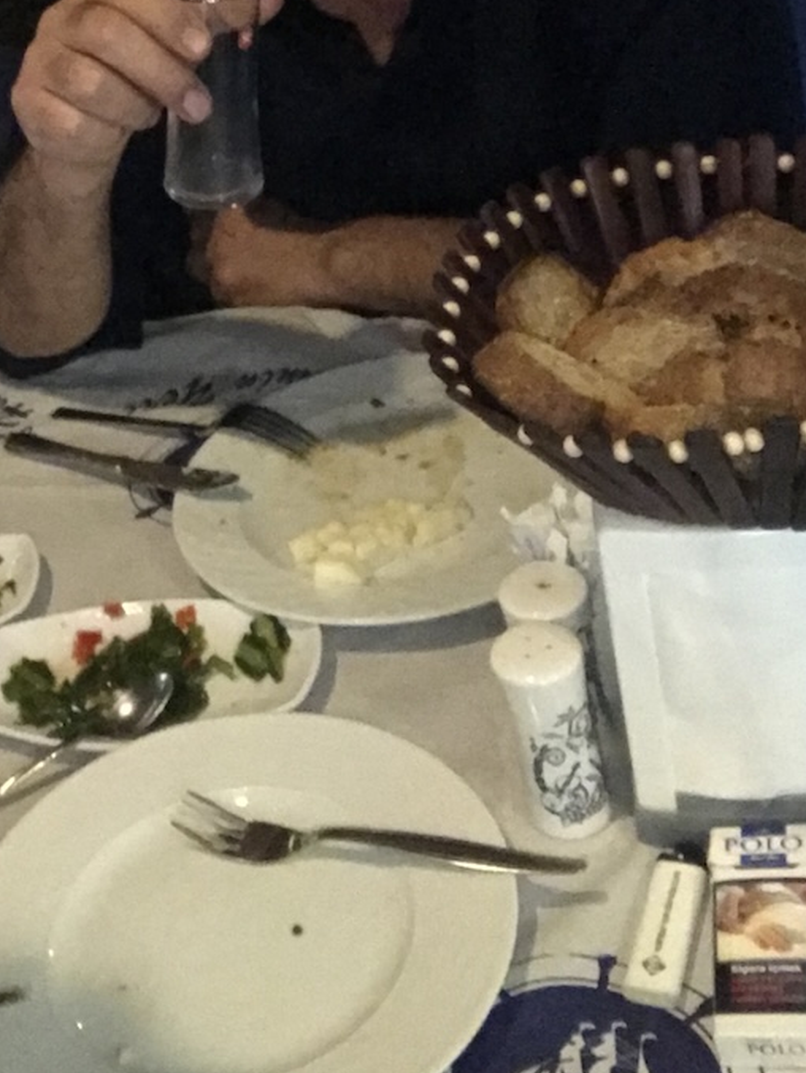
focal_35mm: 63
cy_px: 106
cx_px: 68
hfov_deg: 22.7
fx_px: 1953
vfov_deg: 29.4
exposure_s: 1/20
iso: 500
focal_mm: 2.87
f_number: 2.2
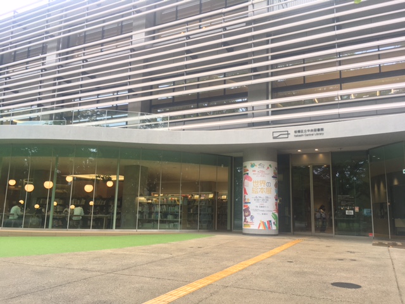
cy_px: 152
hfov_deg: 61.7
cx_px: 202
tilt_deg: +10.8
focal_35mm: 29
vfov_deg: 48.2
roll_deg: -2.7
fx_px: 339
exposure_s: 1/60
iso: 32
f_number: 2.2
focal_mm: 4.15
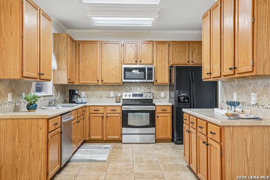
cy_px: 90
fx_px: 225
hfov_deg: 61.9
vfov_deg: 43.6
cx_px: 135
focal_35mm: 30
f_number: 8
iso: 400
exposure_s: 1/2.5
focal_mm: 30
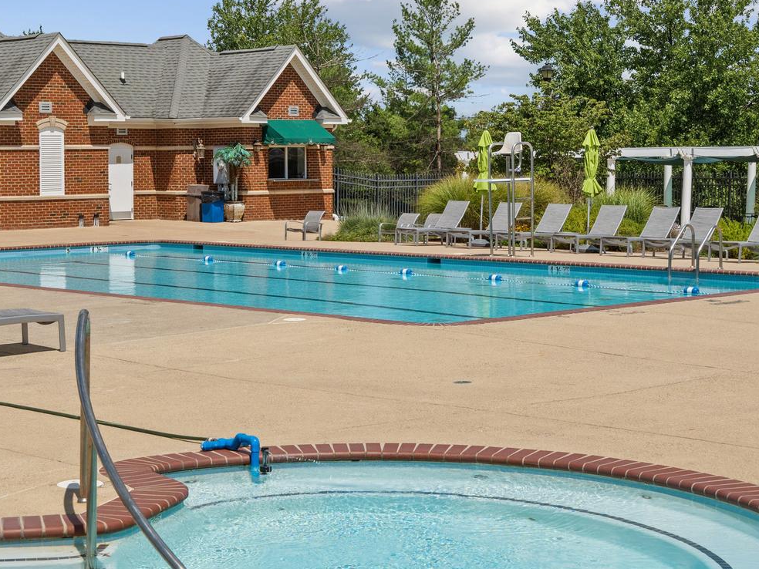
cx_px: 279
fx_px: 1535
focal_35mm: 70
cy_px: 187
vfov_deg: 20.9
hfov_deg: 27.7
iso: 400
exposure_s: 1/1000
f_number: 8
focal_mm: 35
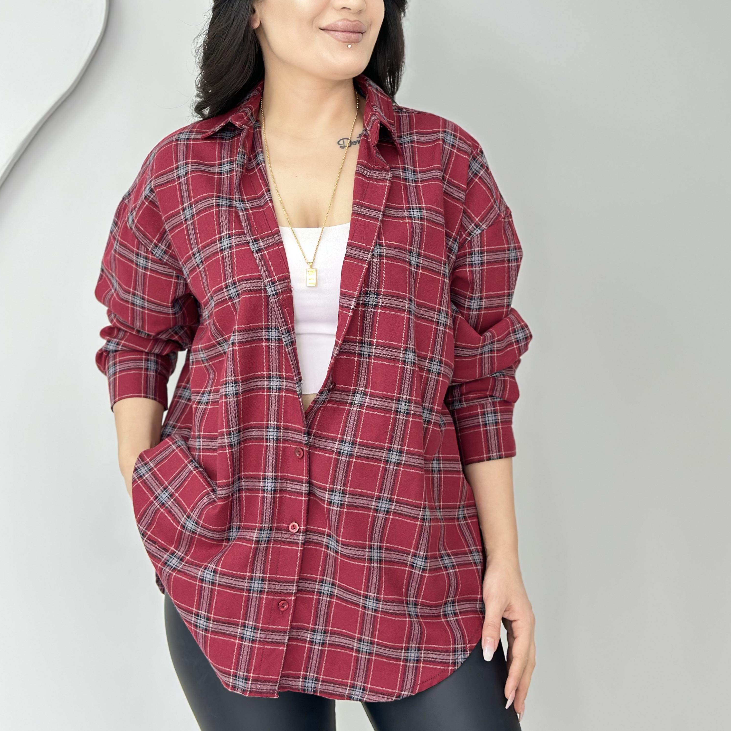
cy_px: 276
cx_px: 365
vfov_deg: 29.9
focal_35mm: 57
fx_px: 1362
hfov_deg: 30.0
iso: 80
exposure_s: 1/50
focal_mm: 6.86
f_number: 1.78
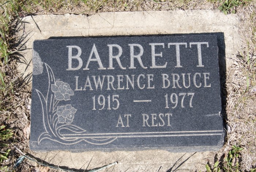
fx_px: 427
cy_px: 86
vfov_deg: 22.7
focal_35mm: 60
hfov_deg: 33.4
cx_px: 128
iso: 100
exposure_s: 1/160
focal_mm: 40
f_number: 8
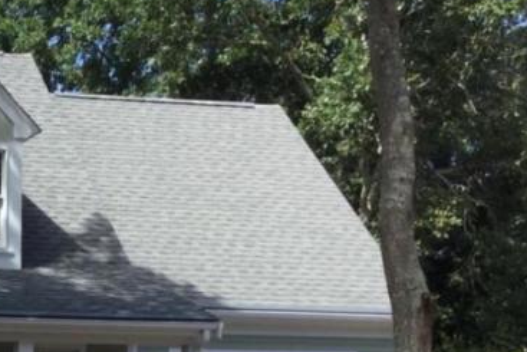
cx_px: -180
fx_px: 1318
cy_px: 415
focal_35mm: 90
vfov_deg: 14.7
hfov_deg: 20.4
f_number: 2.4
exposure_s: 1/566
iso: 25
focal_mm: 3.3
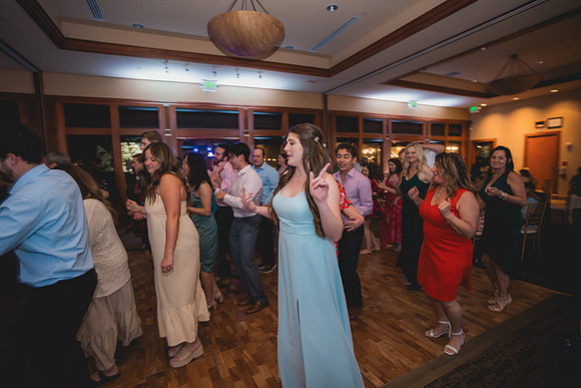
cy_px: 194
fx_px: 274
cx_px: 290
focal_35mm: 17
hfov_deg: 93.3
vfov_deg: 70.5
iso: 2500
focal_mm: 17
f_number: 2.8
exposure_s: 1/50
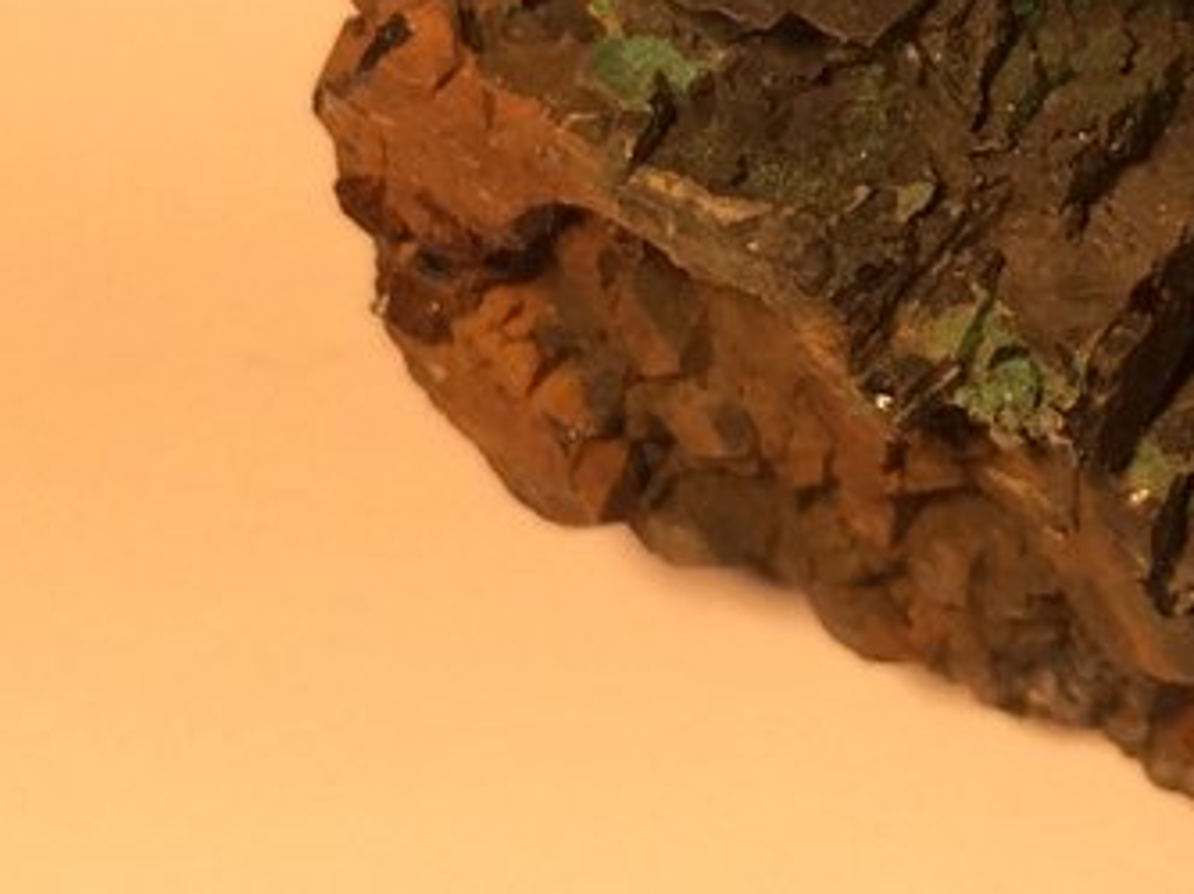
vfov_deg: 10.4
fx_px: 4791
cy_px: -300
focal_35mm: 139
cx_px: 1137
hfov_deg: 14.0
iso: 32
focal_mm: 4.15
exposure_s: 1/651
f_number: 2.2
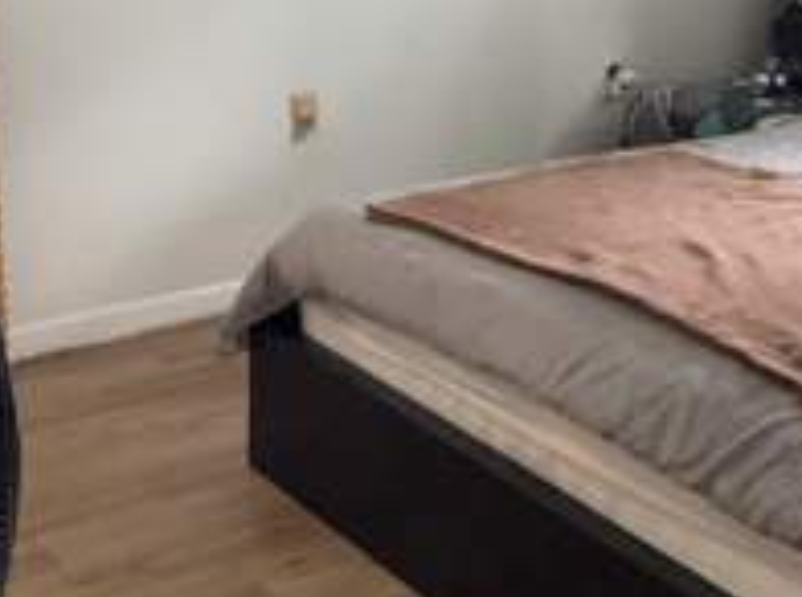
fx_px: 1757
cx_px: 503
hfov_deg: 25.6
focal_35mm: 76
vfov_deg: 19.0
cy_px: 72
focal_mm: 3.3
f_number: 2.4
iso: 160
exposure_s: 1/60
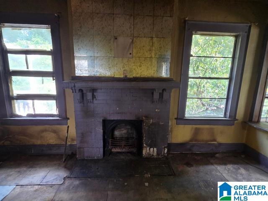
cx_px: 134
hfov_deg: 106.2
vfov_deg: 89.9
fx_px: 101
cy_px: 100
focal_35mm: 13
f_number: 2.2
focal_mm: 2.2
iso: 400
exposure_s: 1/60
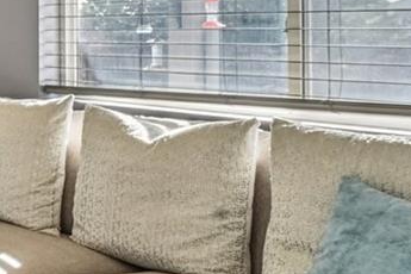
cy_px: 17
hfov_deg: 18.7
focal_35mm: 65
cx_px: -421
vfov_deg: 20.4
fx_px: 742
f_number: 10
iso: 400
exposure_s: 1/50
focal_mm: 14
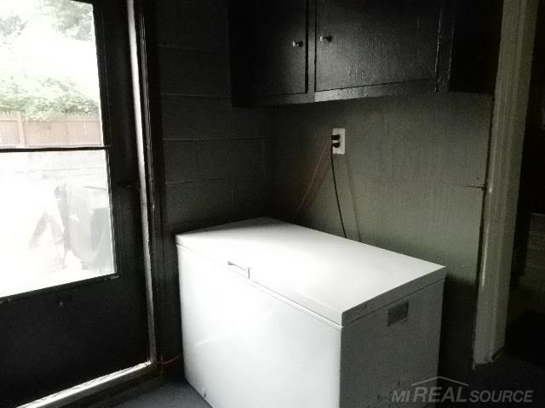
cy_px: 204
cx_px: 272
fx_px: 394
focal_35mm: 25
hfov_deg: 69.4
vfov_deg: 54.9
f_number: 3.5
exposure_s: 1/400
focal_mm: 4.5
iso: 3200
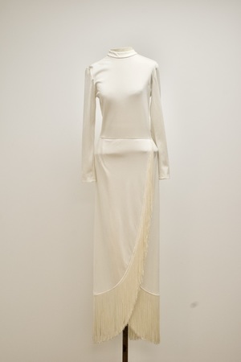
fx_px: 361
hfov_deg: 36.9
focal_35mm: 36
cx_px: 120
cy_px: 181
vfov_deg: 53.1
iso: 800
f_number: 9
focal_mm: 24
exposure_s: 1/50
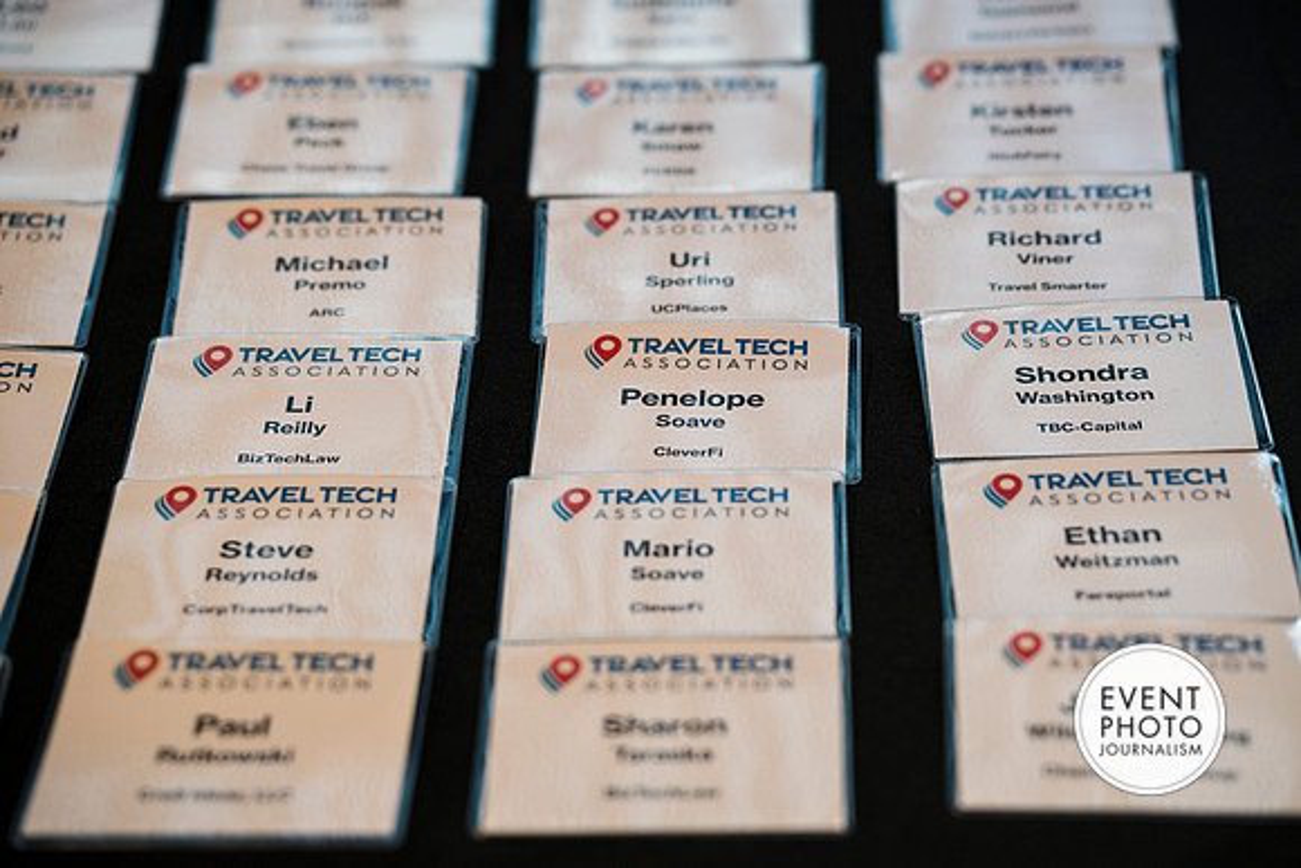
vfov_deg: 14.4
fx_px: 3434
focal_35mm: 95
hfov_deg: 21.5
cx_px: 650
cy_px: 434
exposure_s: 1/200
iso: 280
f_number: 3.2
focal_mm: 95
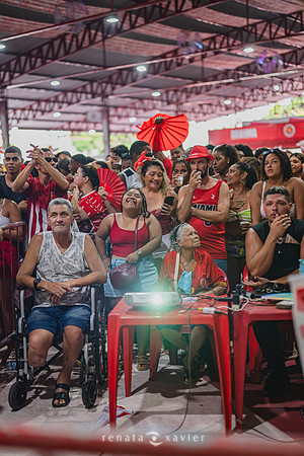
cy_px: 228
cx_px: 152
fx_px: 633
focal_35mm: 50
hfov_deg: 27.0
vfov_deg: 39.6
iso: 800
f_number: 1.2
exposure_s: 1/500
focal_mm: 50
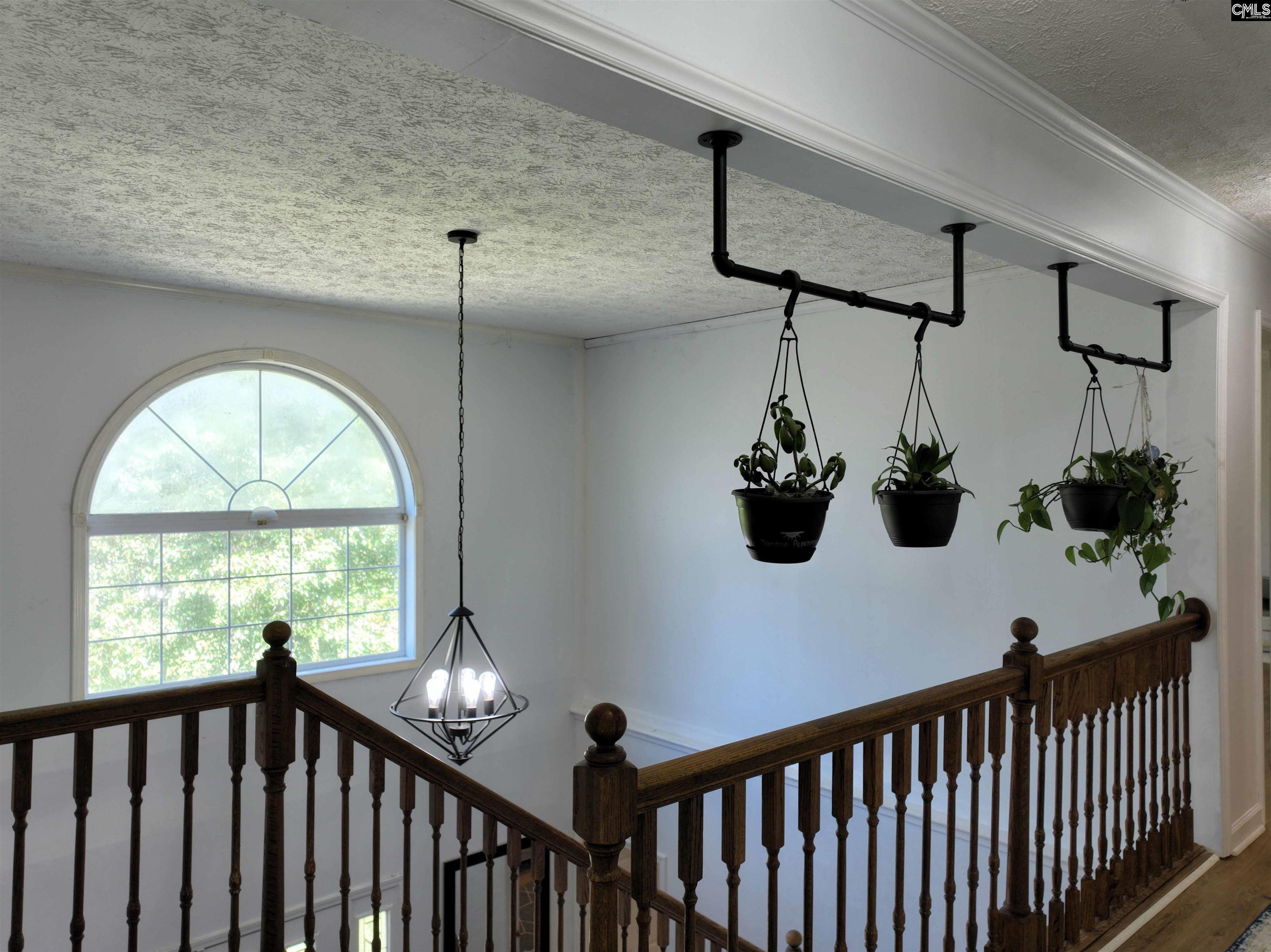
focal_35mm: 24
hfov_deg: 71.6
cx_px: 636
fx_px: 881
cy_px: 476
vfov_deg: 56.8
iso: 210
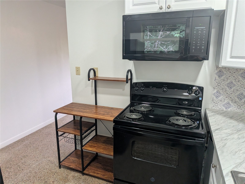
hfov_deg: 71.6
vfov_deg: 56.8
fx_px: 170
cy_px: 92
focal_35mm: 24
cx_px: 122
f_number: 1.7
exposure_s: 1/467
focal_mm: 4.53
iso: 208
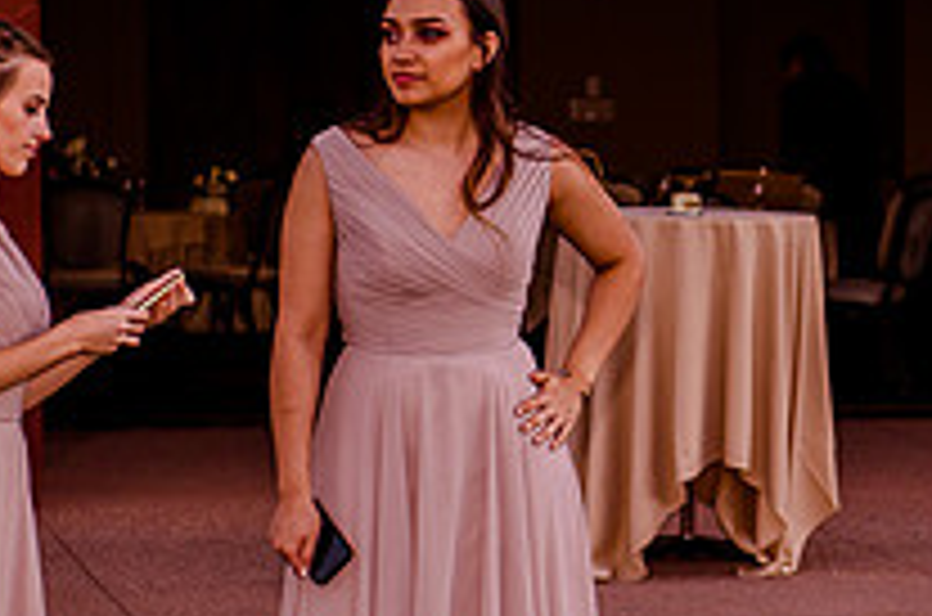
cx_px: 921
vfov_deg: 6.4
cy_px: 220
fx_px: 5502
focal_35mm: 213
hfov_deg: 9.6
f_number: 3.2
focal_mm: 70
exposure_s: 1/320
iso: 640
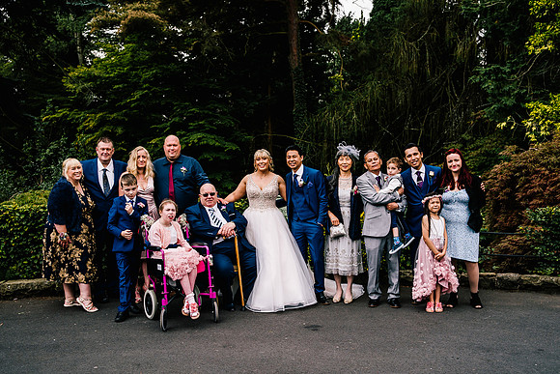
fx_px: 585
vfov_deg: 35.4
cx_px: 301
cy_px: 185
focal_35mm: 38
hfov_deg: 51.1
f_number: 4
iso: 200
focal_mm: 35
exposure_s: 1/500
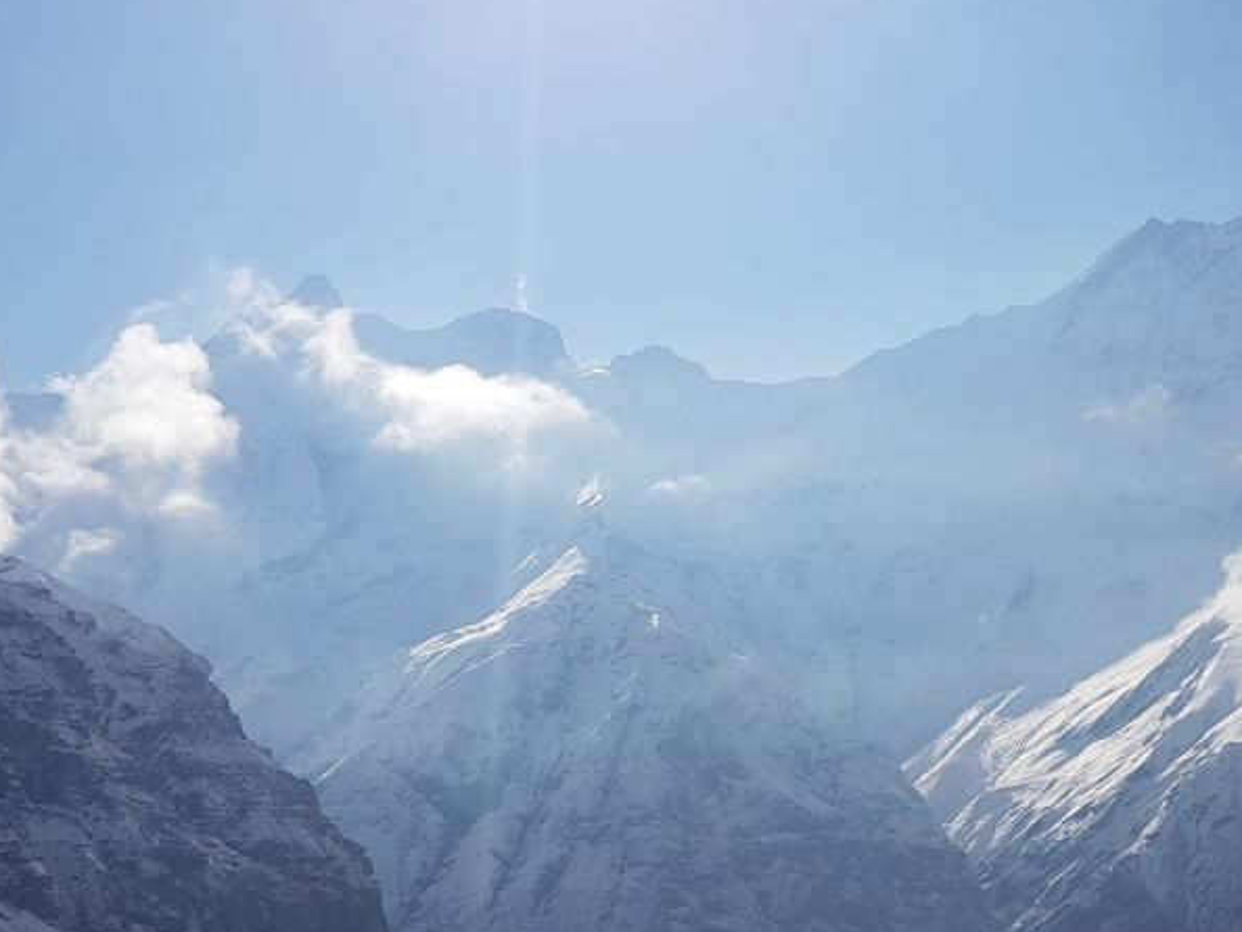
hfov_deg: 43.4
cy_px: 740
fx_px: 1508
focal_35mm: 42
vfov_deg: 33.4
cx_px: 928
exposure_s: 1/7776
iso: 40
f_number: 1.7
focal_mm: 4.2
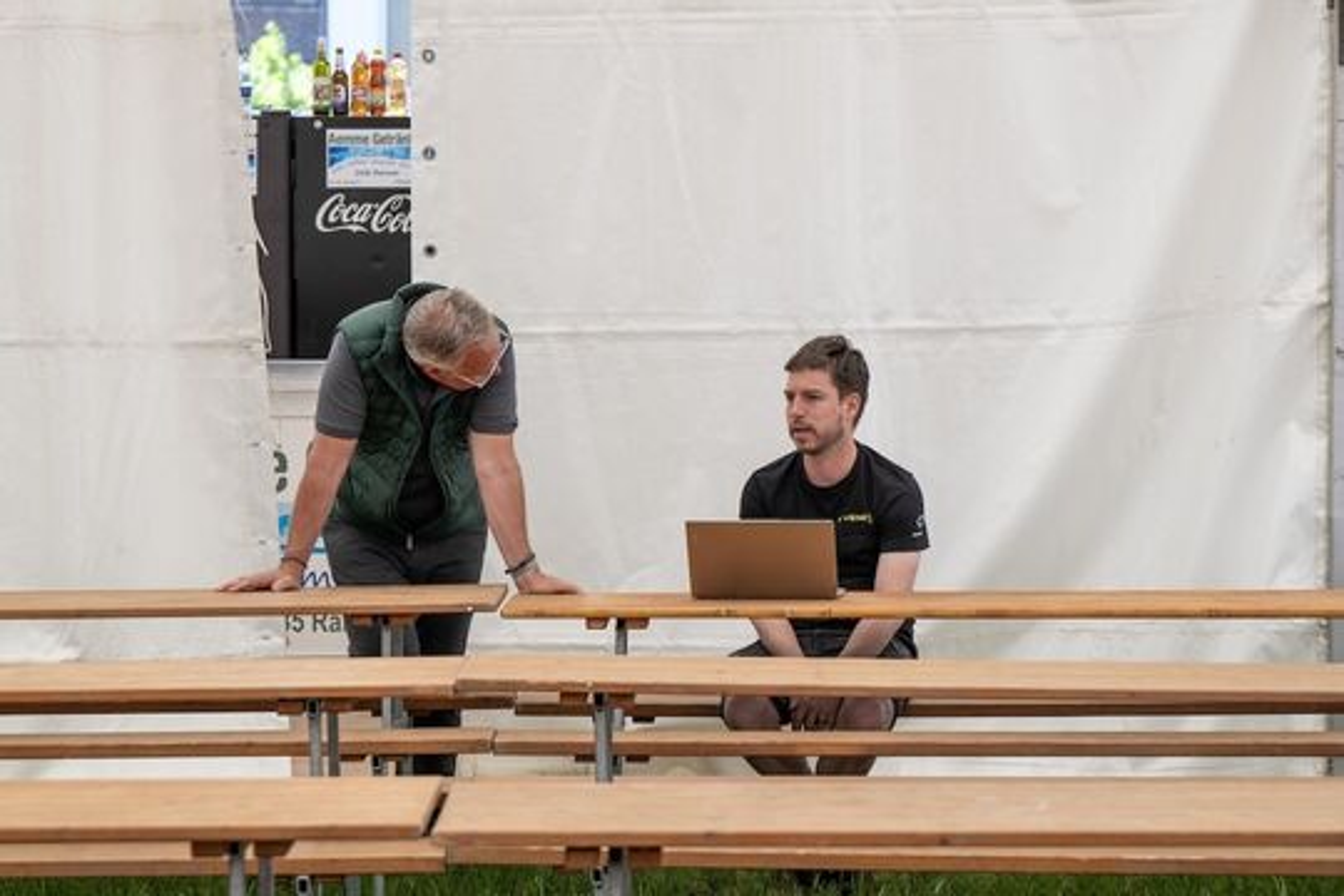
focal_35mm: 135
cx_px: 672
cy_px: 448
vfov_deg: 10.2
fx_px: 5040
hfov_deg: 15.2
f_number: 8
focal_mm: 135
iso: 250
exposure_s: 1/100
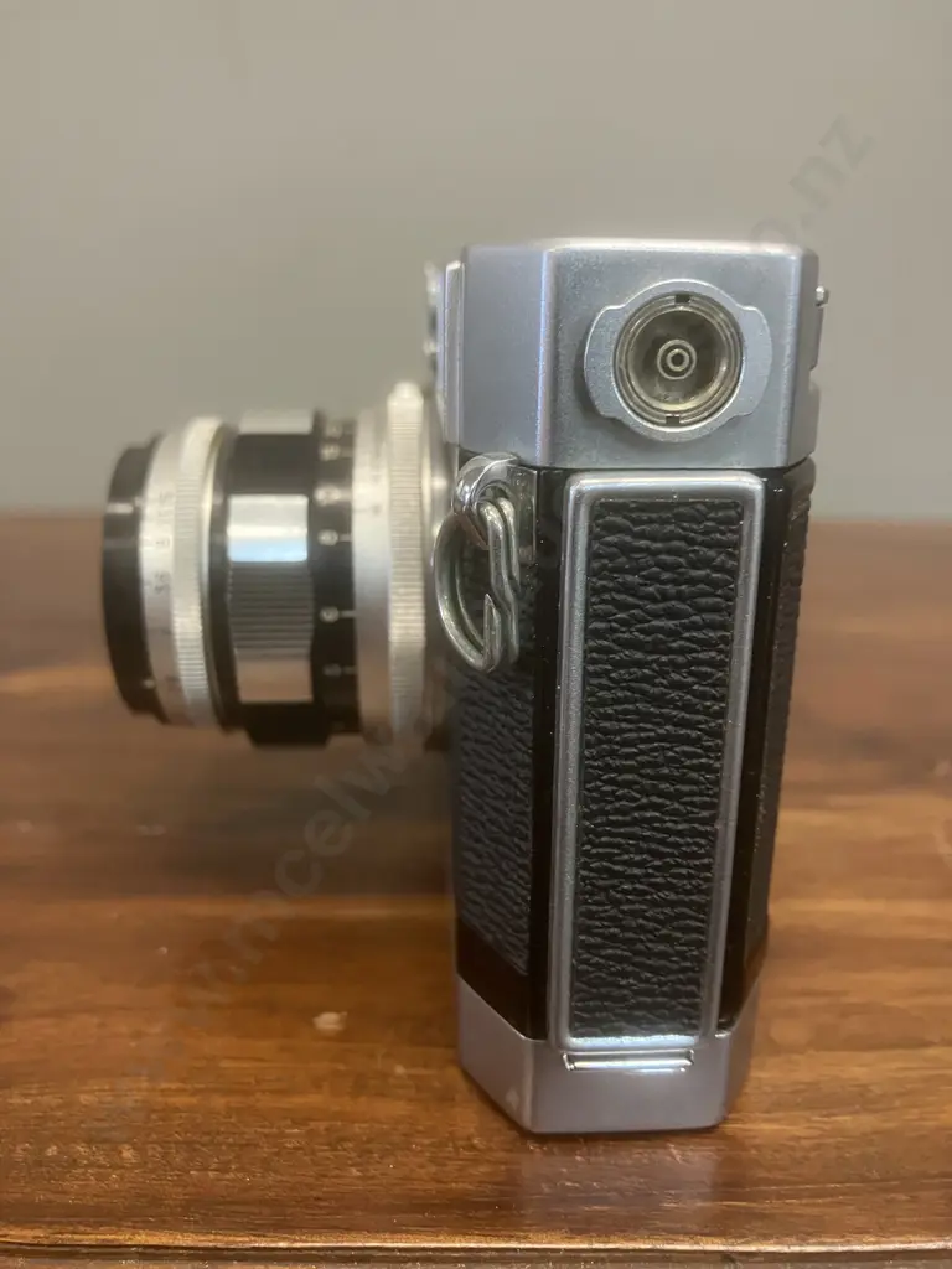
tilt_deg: -16.1
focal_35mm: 28
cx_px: 476
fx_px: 1027
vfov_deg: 63.4
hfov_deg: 49.7
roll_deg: +0.3
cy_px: 634
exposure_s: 1/33
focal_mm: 3.99
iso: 250
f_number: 1.8
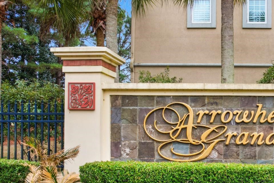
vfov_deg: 35.7
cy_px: 118
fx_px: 282
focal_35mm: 37
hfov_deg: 48.7
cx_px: 222
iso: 100
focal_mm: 8.38
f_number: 2.8
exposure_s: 1/15
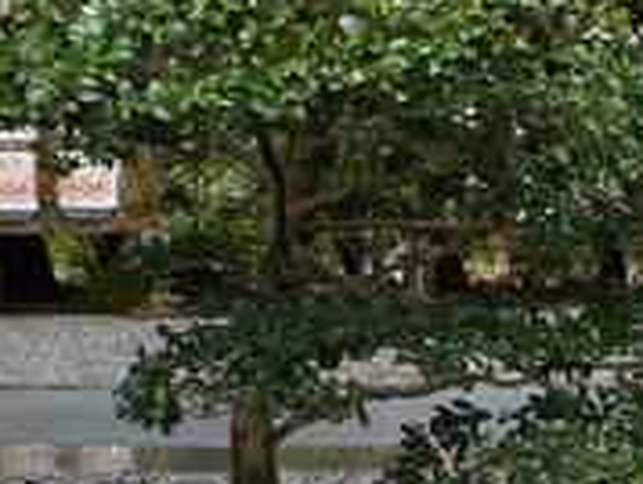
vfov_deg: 14.3
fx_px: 1879
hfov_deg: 19.0
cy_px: 567
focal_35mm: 101
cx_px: 618
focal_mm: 4.1
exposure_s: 1/30
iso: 220
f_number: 3.3
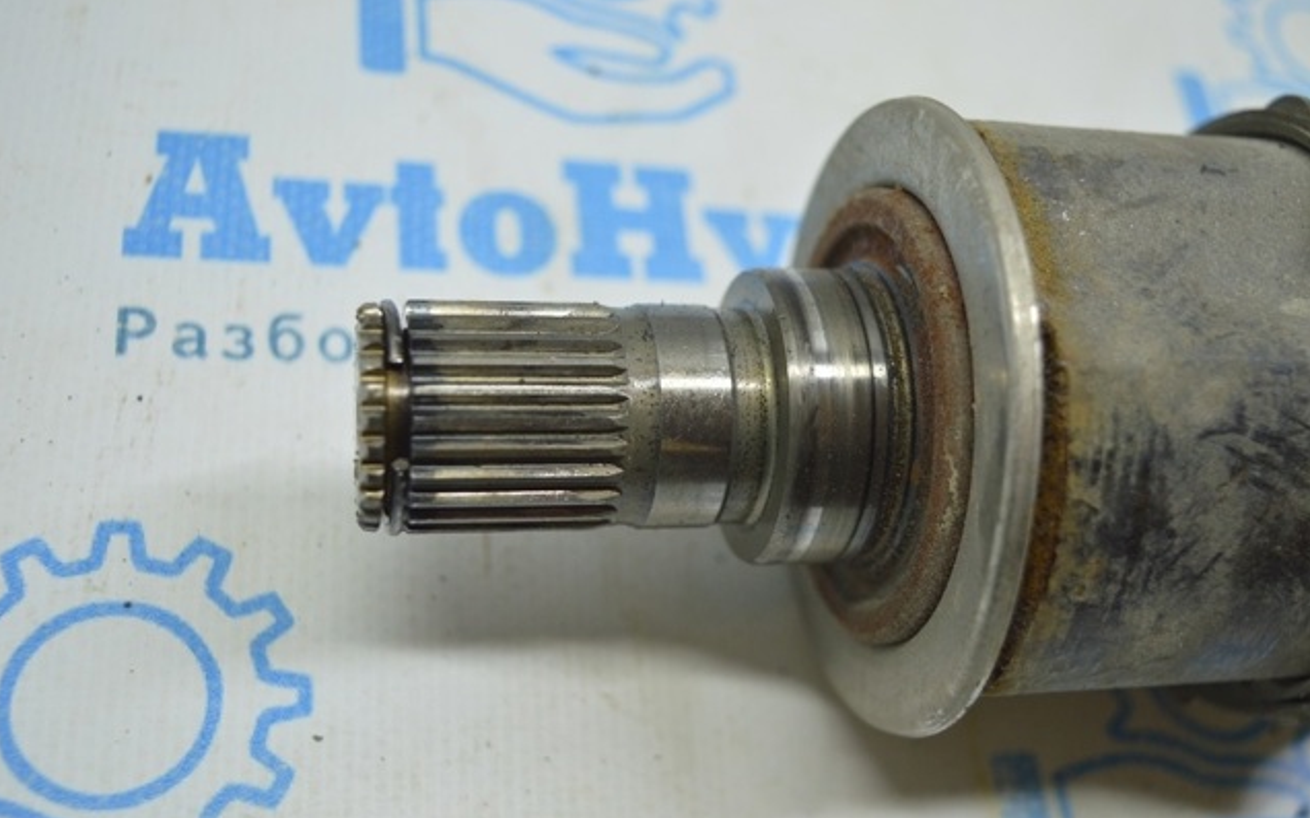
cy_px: 403
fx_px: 1482
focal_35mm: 42
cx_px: 655
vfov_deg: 30.9
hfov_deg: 47.7
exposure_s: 1/60
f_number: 4
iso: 400
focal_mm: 27
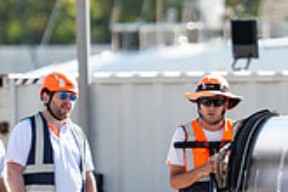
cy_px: 230
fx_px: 5608
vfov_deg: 2.0
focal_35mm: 701
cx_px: 260
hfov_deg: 2.9
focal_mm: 200
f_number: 2.8
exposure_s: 1/800
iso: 100
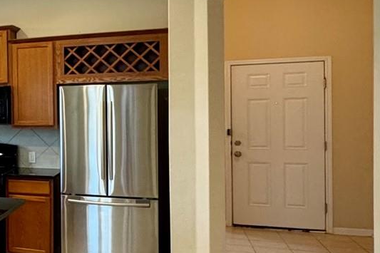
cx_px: -174
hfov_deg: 26.7
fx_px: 591
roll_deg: +1.1
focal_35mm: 56
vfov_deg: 24.2
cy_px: 118
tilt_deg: -2.1
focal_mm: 2.22
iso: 320
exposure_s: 1/60
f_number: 2.2
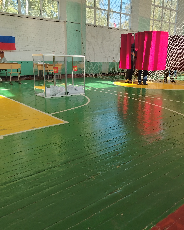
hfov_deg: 47.1
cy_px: 117
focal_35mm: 31
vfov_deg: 57.2
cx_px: 92
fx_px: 211
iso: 100
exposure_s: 1/113
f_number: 1.75
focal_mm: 5.25
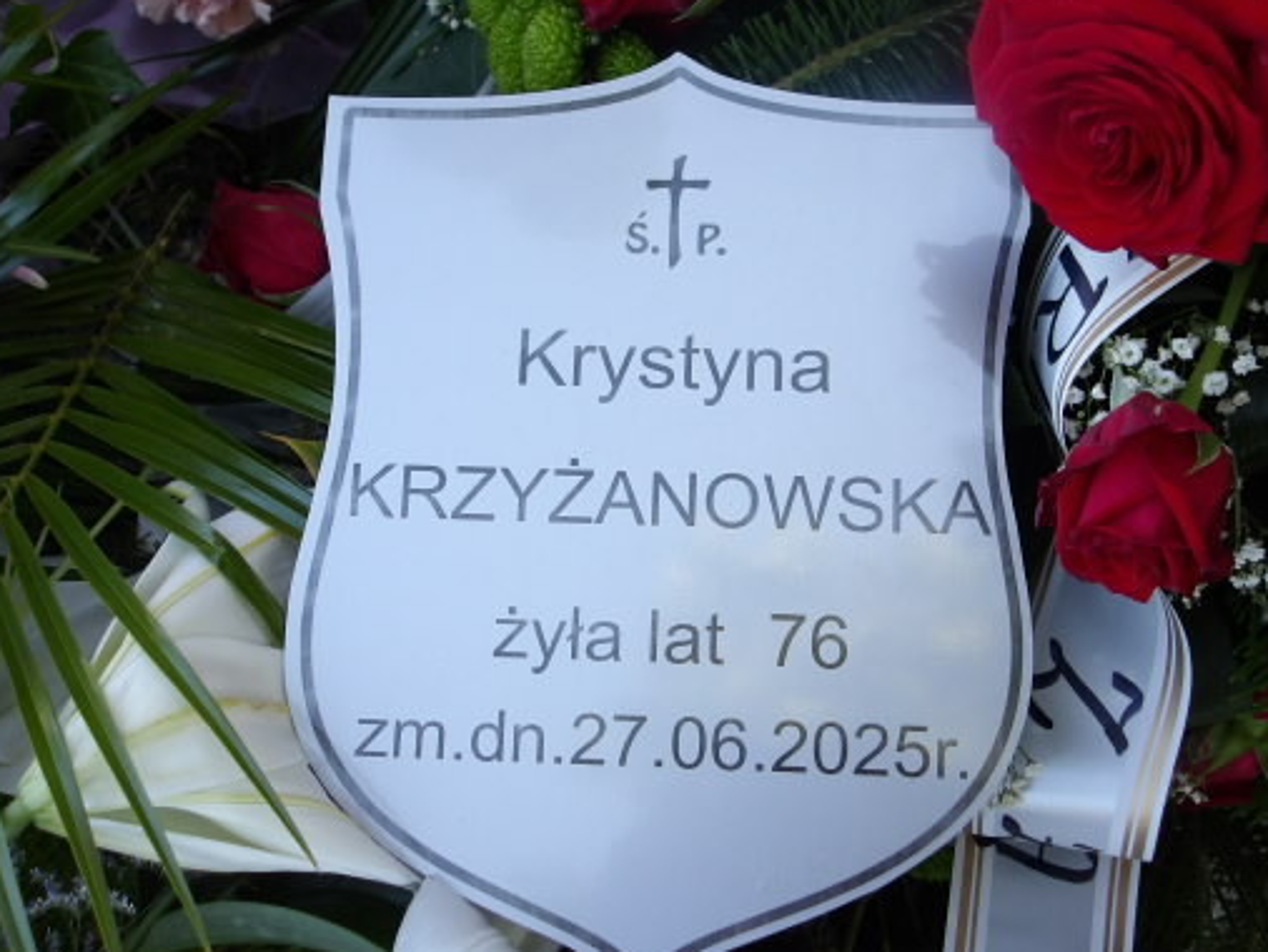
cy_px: 526
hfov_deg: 43.8
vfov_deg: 33.6
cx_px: 692
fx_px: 1576
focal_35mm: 43
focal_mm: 6.1
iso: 100
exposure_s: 1/99
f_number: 3.3
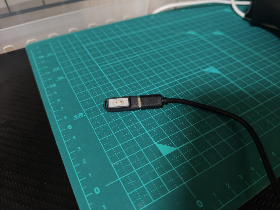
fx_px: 186
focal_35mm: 23
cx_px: 140
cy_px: 105
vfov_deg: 58.9
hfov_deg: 73.9
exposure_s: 1/30
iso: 640
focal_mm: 6.62
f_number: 1.67
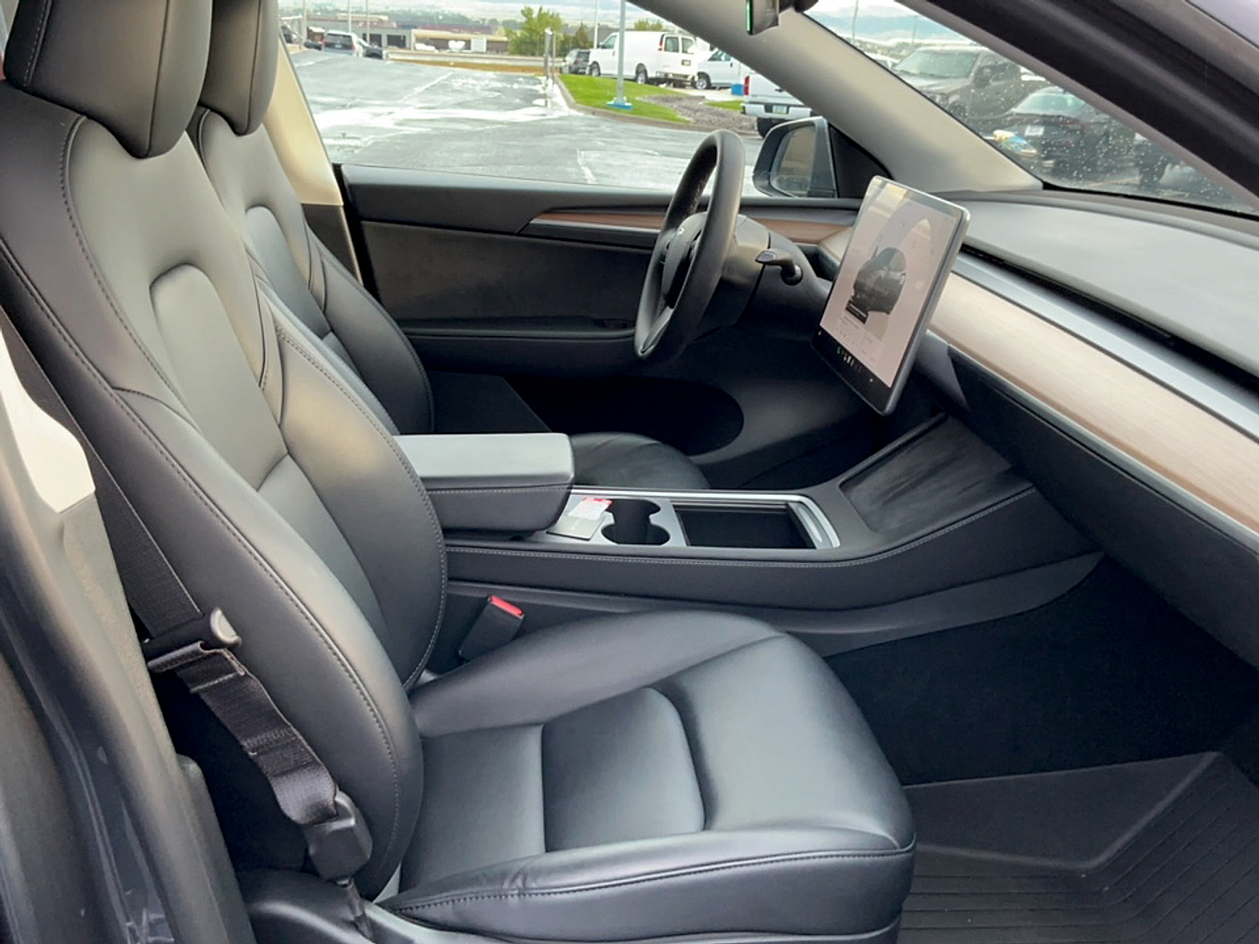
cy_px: 472
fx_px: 1091
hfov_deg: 60.0
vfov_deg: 46.8
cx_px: 630
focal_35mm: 30
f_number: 1.8
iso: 40
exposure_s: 1/60
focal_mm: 3
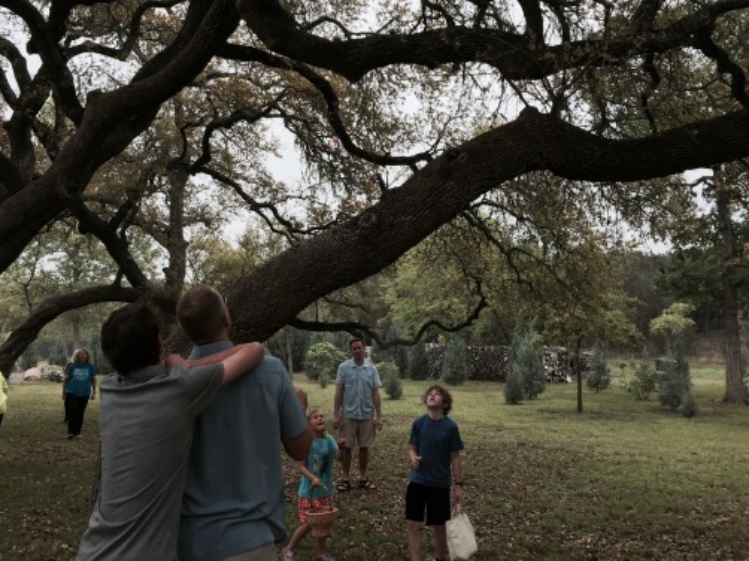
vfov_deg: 38.5
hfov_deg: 50.2
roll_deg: -0.6
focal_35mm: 37
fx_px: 800
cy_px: 231
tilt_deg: +8.4
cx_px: 386
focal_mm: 4.15
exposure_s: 1/395
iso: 32
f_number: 2.2
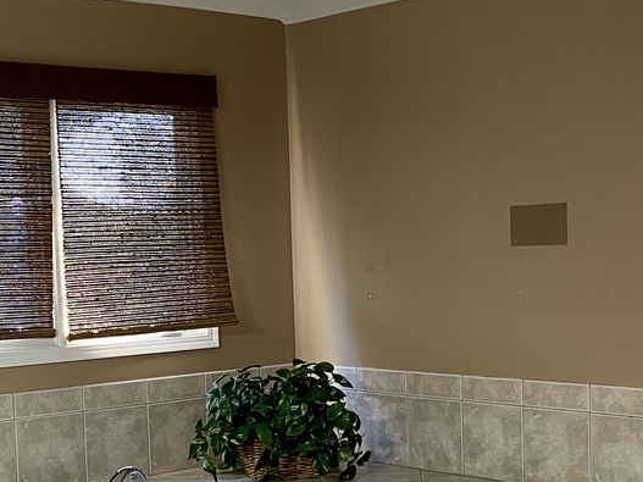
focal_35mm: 71
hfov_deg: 27.4
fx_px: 1319
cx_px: 273
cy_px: 392
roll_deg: +1.3
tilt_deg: -6.2
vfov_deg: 20.5
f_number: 1.8
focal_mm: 4.25
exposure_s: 1/60
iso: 160
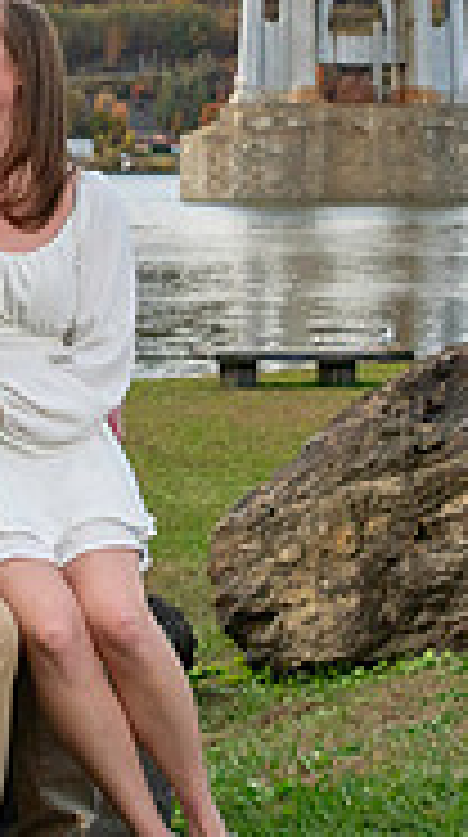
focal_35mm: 100
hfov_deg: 12.0
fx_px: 2216
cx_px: 131
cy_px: 140
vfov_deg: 21.1
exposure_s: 1/6400
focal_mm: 24
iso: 1250
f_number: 4
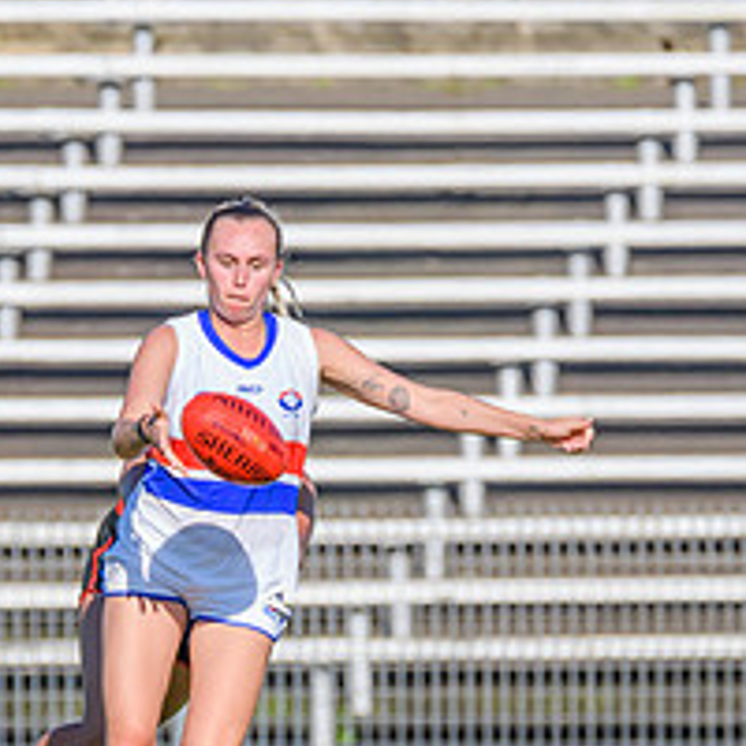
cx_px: 35
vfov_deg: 0.9
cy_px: 810
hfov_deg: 0.9
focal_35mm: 1866
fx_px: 45497
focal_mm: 600
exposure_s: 1/1600
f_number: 8
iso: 640
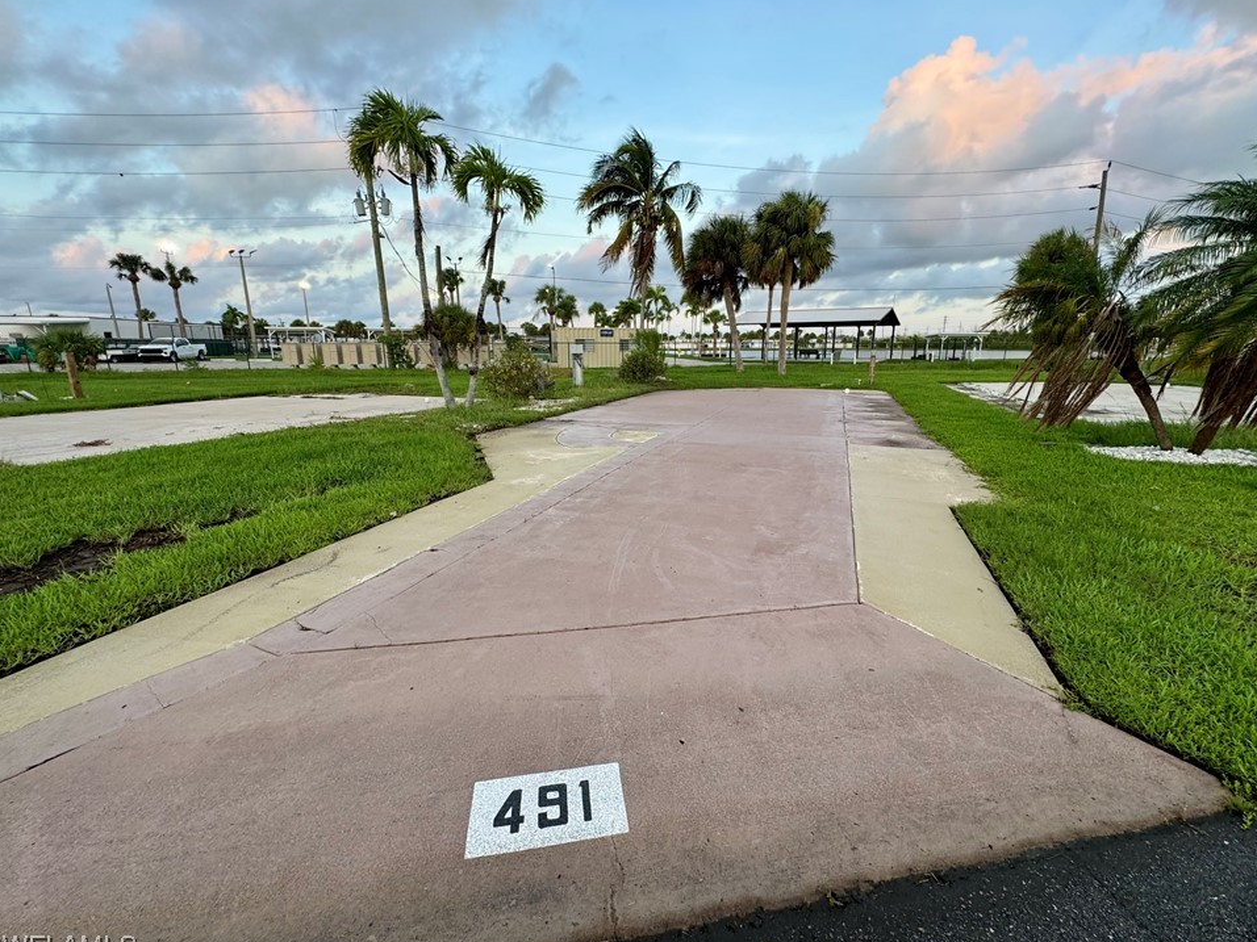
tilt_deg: -13.1
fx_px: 545
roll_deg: +0.0
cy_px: 472
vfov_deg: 81.7
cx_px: 650
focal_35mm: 15
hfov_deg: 98.1
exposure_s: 1/105
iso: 40
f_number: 2.2
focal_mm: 2.22
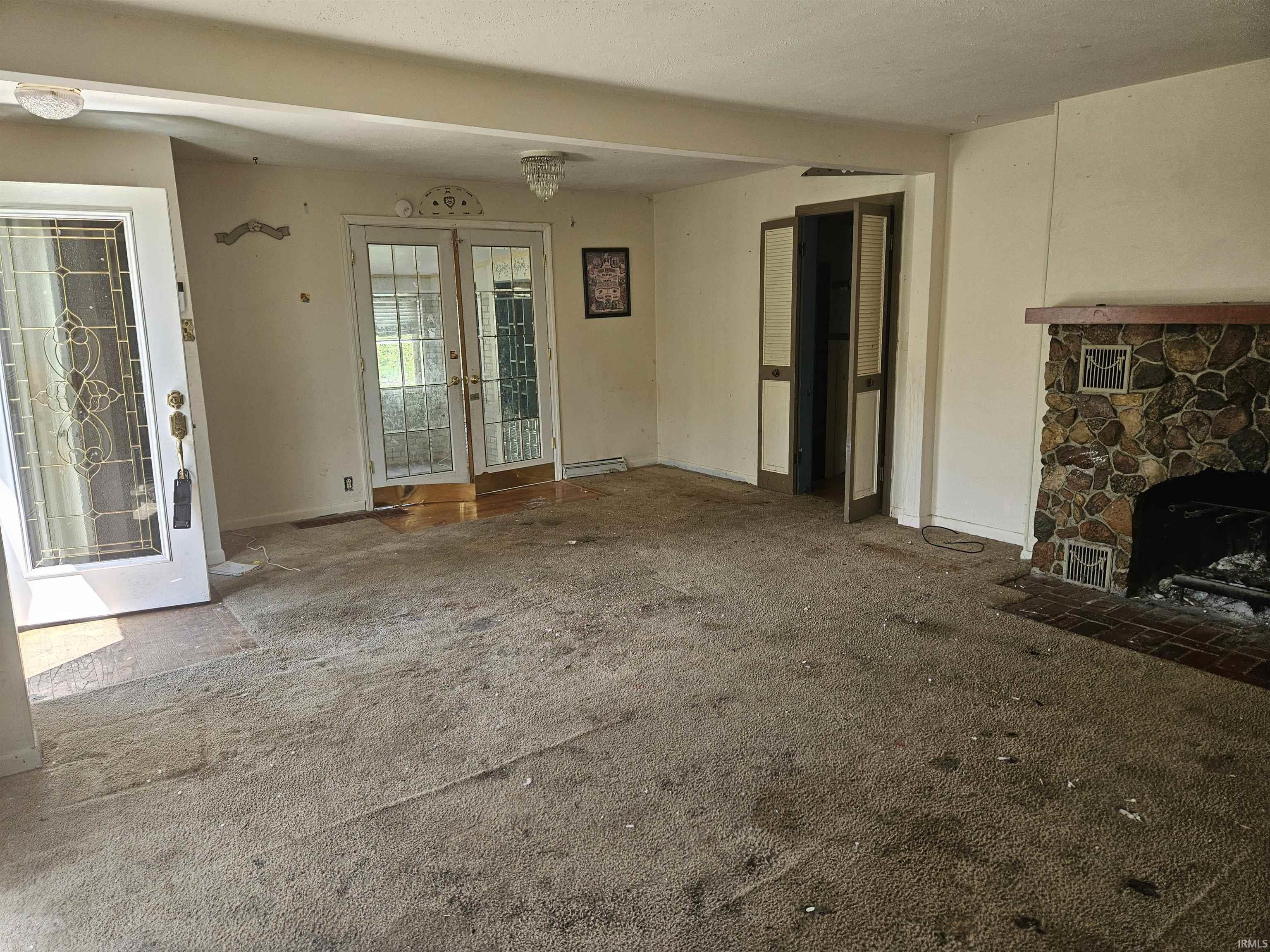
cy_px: 476
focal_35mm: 23
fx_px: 844
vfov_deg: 58.9
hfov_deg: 73.9
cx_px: 635
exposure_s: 1/120
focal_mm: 5.4
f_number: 1.8
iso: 64
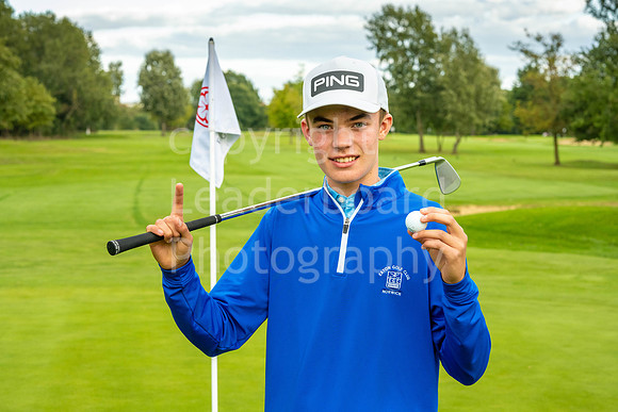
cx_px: 309
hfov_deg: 23.9
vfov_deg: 16.1
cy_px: 206
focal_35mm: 85
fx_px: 1459
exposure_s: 1/250
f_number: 9
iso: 640
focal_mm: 85
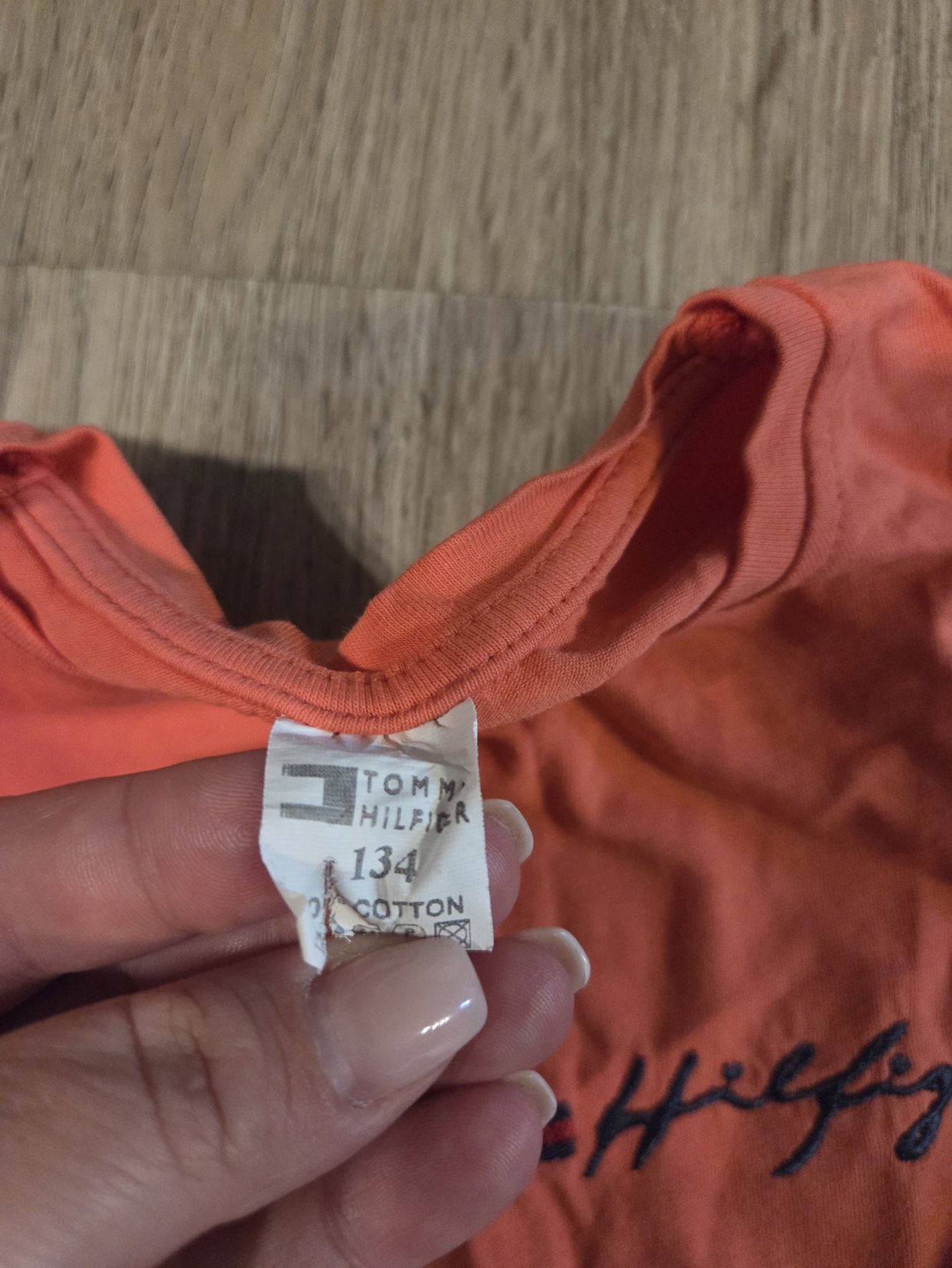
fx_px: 843
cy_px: 634
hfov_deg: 58.9
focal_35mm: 23
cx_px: 476
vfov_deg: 73.9
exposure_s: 1/100
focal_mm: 5.4
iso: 1250
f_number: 1.8
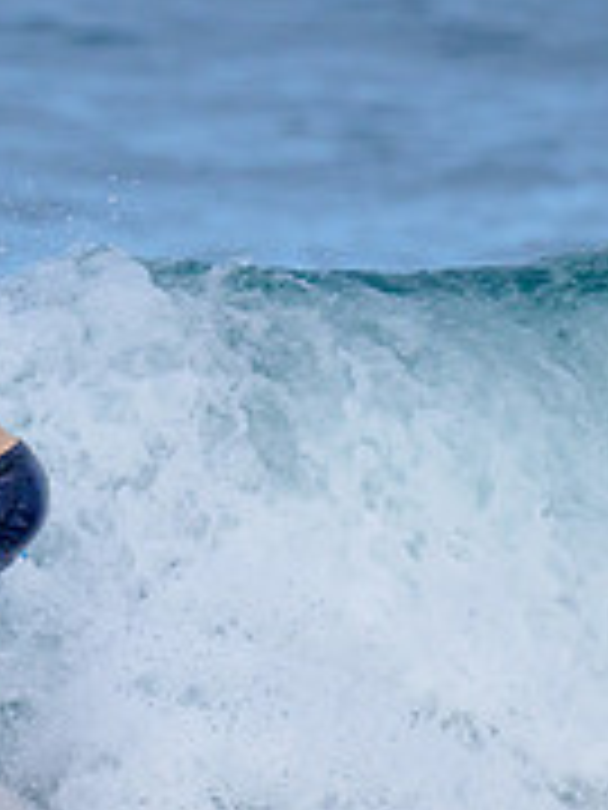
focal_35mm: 2914
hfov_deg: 0.5
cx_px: -757
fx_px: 68243
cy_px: 809
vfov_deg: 0.7
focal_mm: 800
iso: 640
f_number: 6.3
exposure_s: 1/2000
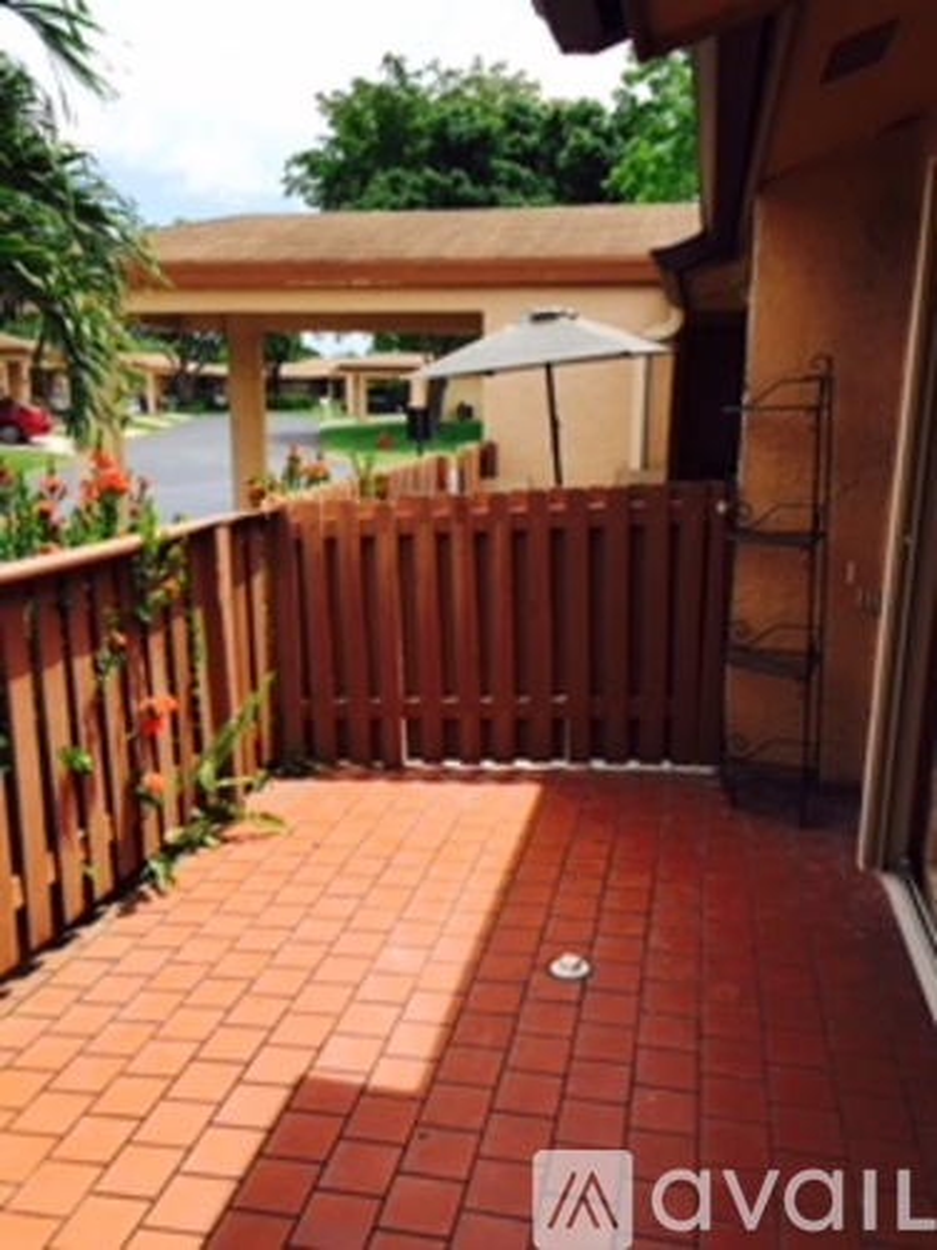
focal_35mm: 29
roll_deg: -0.9
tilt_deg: -12.5
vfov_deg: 61.7
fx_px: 1047
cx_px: 468
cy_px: 625
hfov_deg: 48.2
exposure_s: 1/1099
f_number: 2.2
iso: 32
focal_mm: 4.15
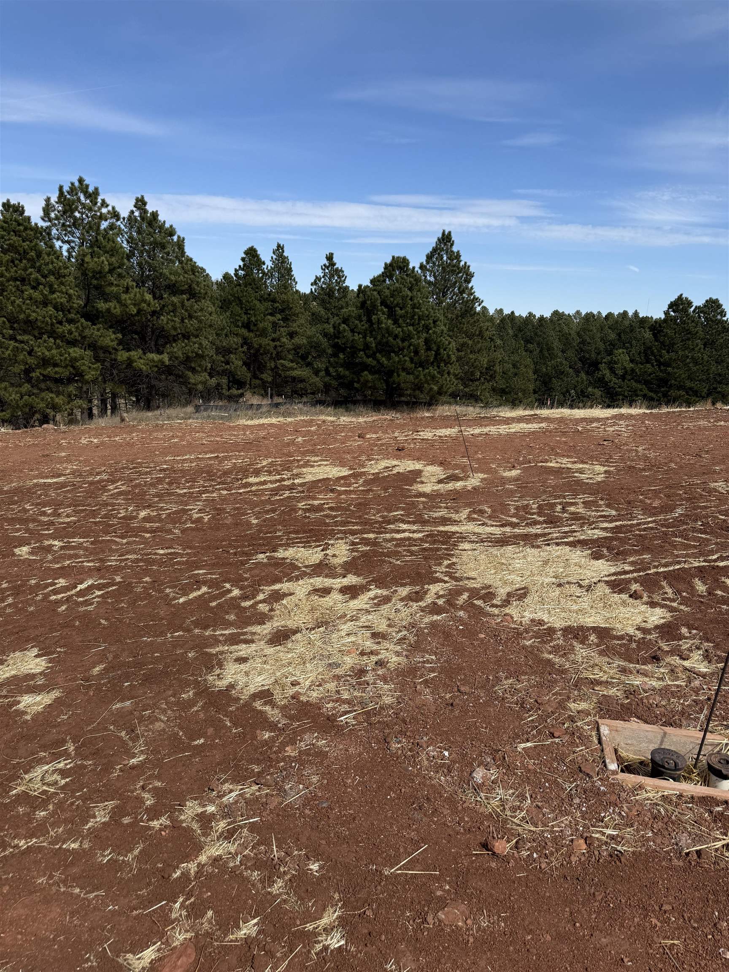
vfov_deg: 71.6
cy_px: 486
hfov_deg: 56.8
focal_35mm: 24
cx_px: 364
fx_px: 674
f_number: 1.78
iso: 80
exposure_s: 1/4673
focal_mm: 6.76
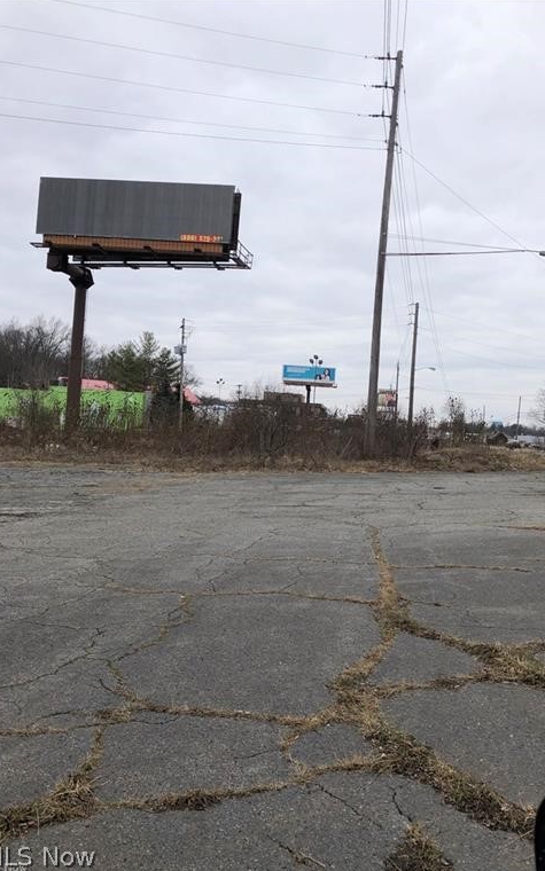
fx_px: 713
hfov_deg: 41.8
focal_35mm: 30
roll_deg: -4.4
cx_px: 306
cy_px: 436
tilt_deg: +0.3
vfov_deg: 62.9
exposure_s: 1/1230
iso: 20
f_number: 1.8
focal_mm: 3.99
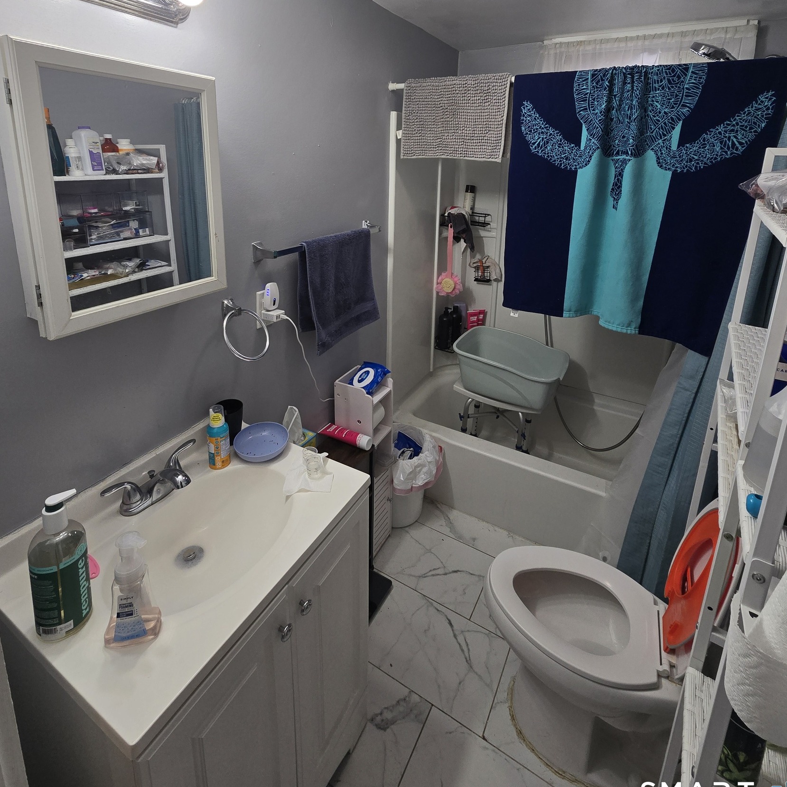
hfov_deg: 87.4
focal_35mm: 16
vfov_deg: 84.5
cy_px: 265
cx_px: 395
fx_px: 412
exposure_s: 1/60
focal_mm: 2.2
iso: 50
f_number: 2.2
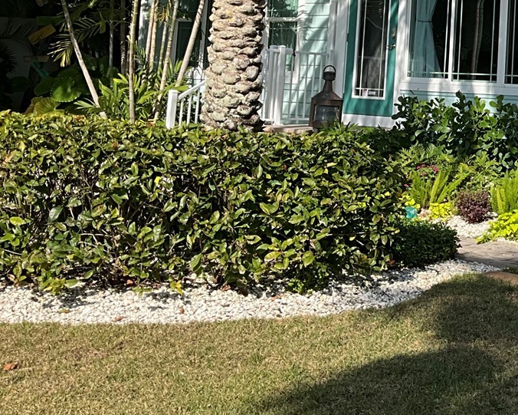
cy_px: 5
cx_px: 575
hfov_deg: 26.1
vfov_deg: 22.0
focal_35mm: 67
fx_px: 1027
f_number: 1.8
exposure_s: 1/1490
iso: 25
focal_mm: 3
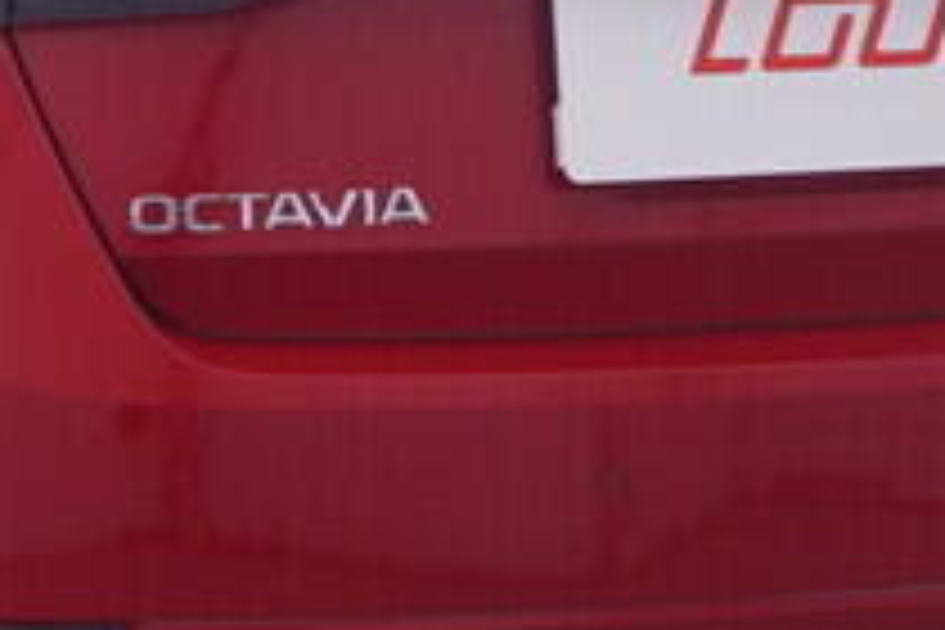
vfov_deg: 8.8
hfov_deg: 13.2
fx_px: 4054
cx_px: 54
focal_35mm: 154
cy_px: 630
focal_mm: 15
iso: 200
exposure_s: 1/80
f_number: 5
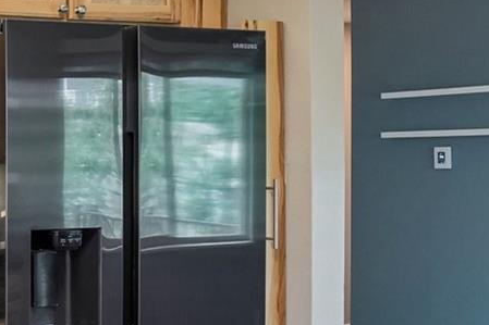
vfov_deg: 23.1
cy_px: 159
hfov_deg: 22.9
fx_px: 798
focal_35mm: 59
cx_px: -344
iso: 500
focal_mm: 11
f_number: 8
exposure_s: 1/20
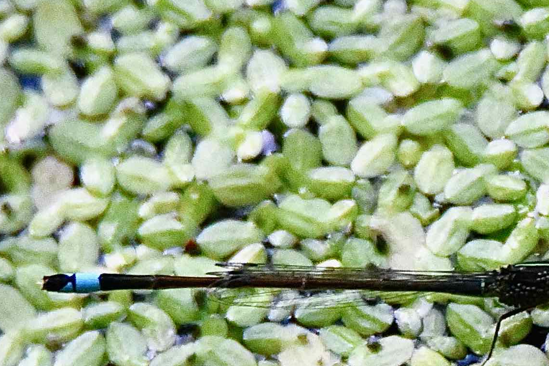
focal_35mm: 1125
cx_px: 379
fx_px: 17157
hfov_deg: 1.8
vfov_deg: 1.2
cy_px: 279
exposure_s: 1/1000
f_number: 6.3
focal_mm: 600
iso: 5000
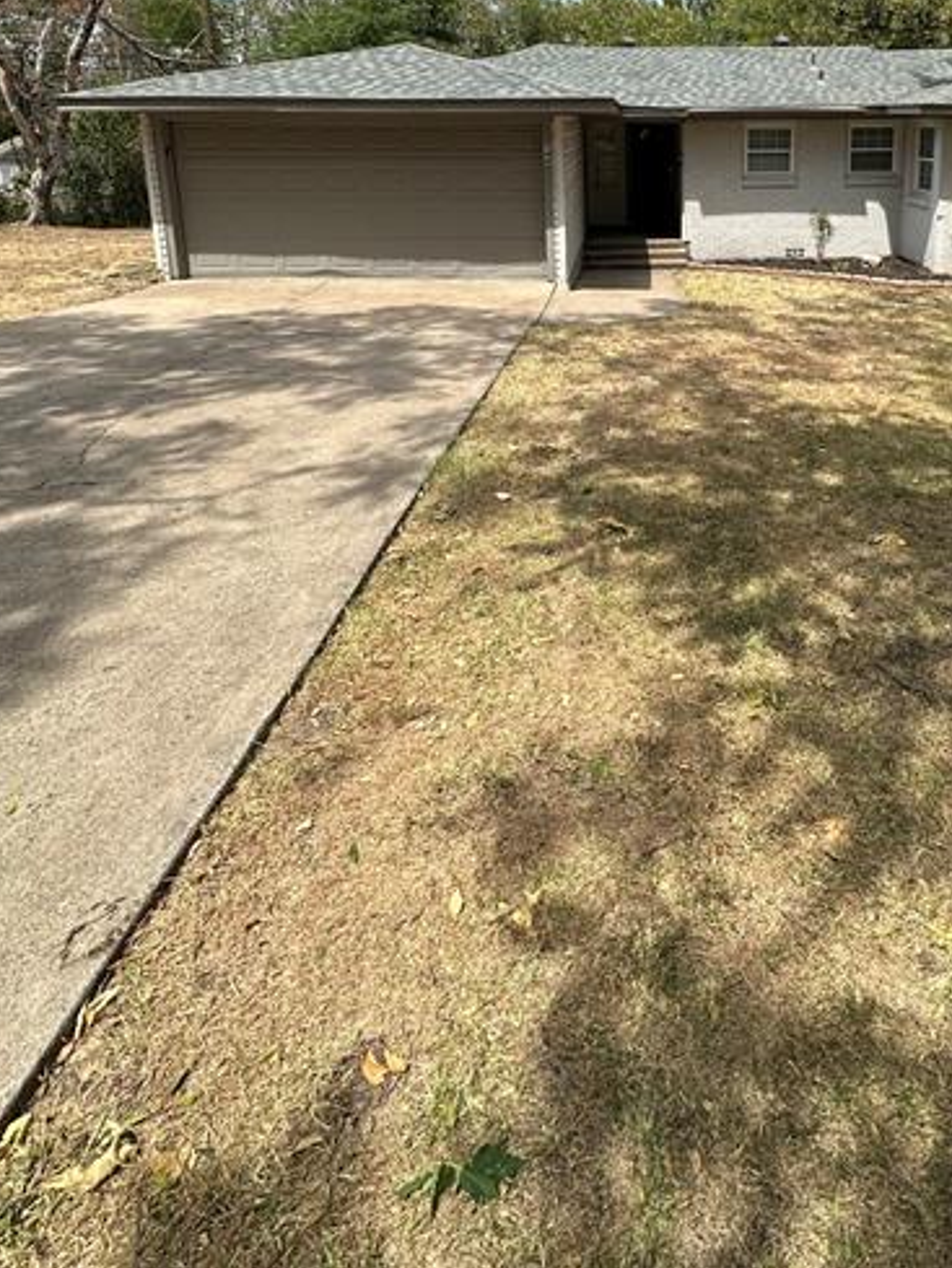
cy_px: 275
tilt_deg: -12.5
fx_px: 806
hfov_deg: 59.1
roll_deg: +0.6
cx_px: 664
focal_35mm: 22
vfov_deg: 69.8
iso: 50
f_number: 2.2
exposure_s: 1/1473
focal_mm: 2.22
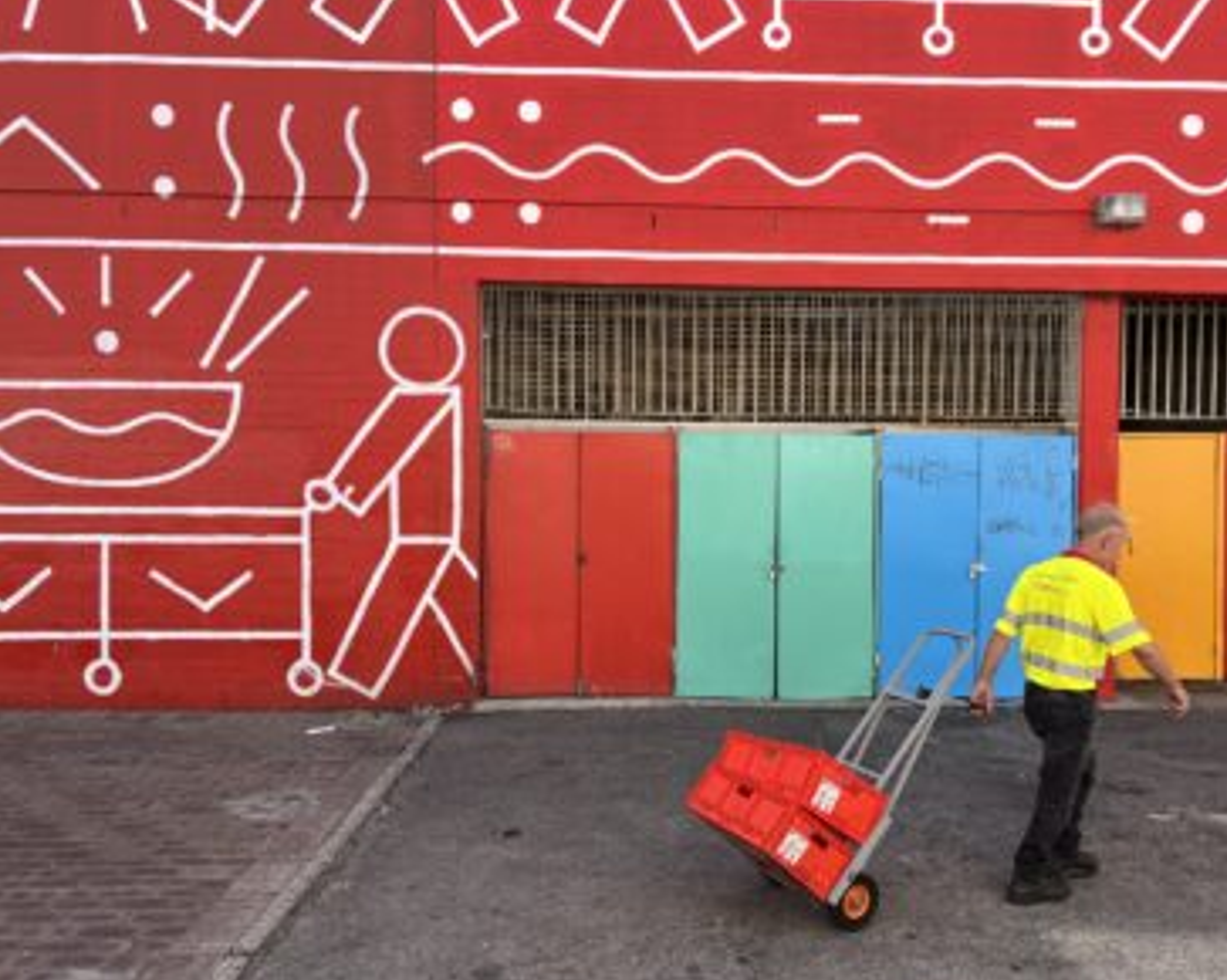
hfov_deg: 62.1
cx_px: 673
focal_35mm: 28
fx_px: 1016
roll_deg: -0.7
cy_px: 500
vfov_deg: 51.5
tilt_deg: -0.4
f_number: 1.5
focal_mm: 5.7
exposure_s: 1/1196
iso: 50
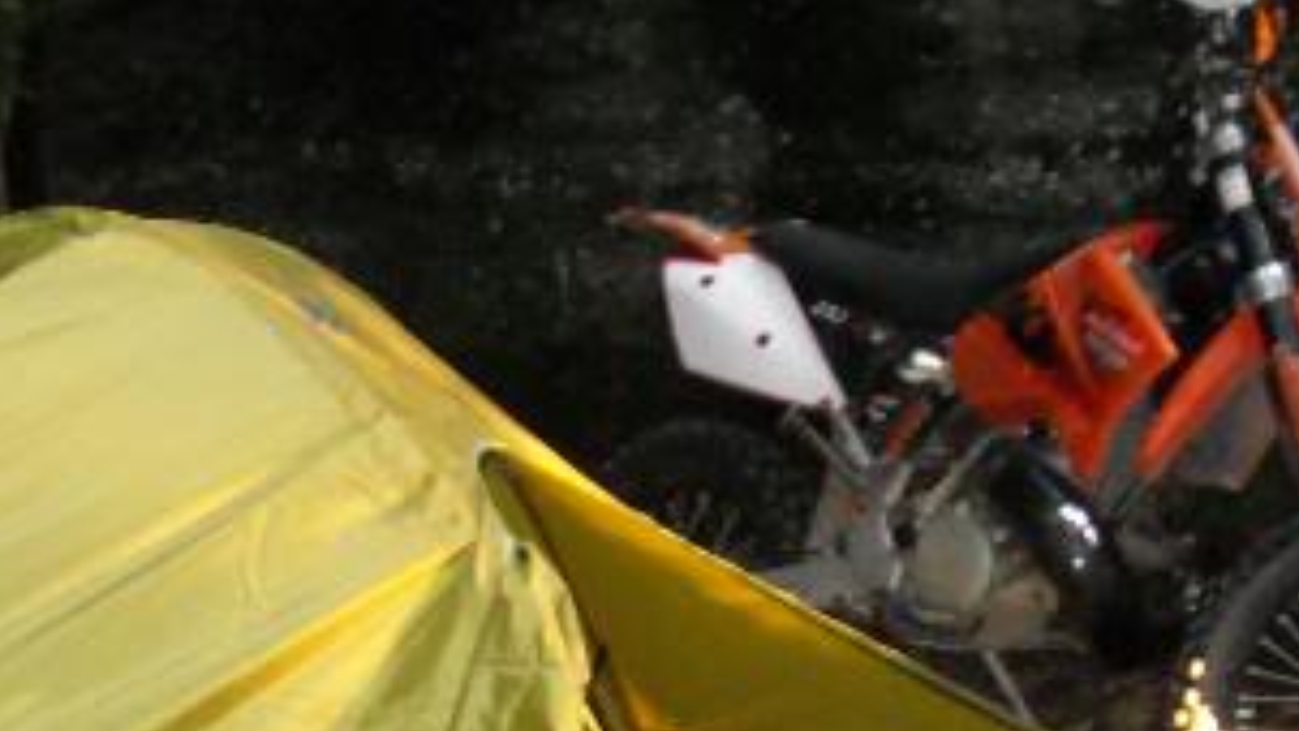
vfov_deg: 11.9
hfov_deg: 20.9
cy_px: 731
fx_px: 3479
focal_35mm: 101
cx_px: 267
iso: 400
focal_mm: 5.7
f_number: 2.8
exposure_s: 1/60
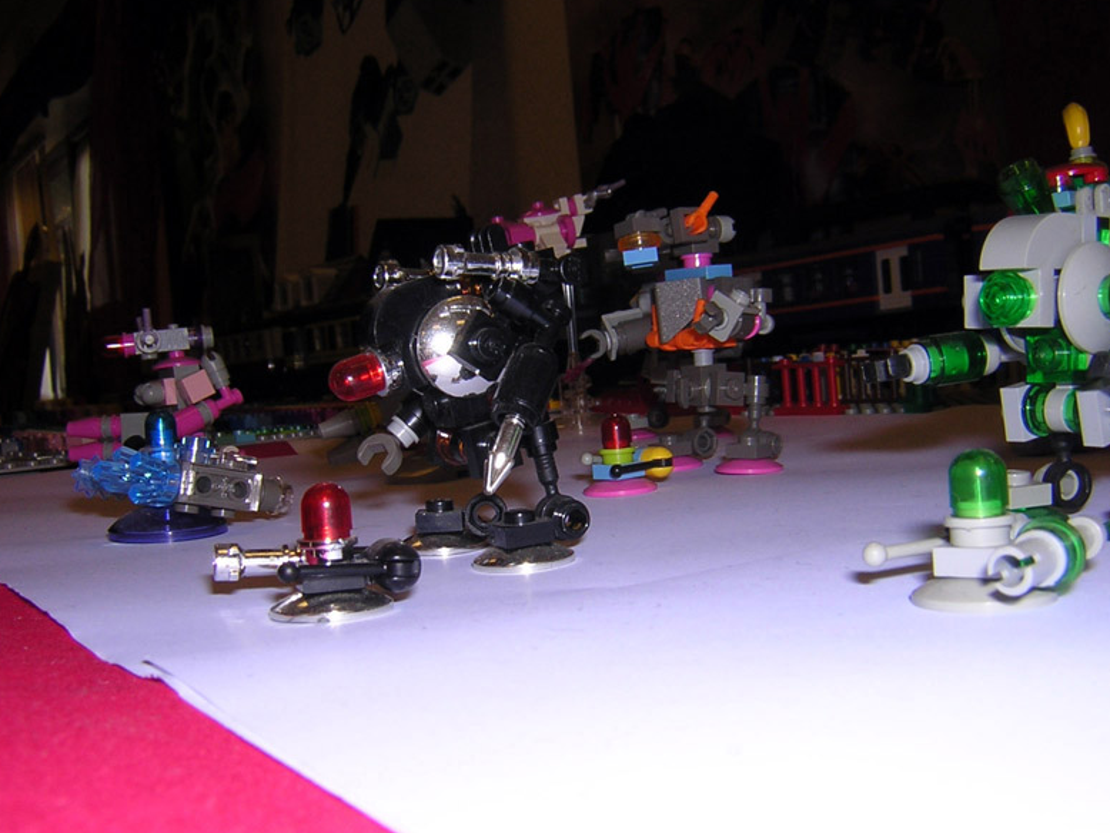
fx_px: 1187
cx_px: 561
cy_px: 407
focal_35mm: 37
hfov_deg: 50.1
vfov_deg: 38.7
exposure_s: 1/60.1
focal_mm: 4.7
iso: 100
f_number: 5.2
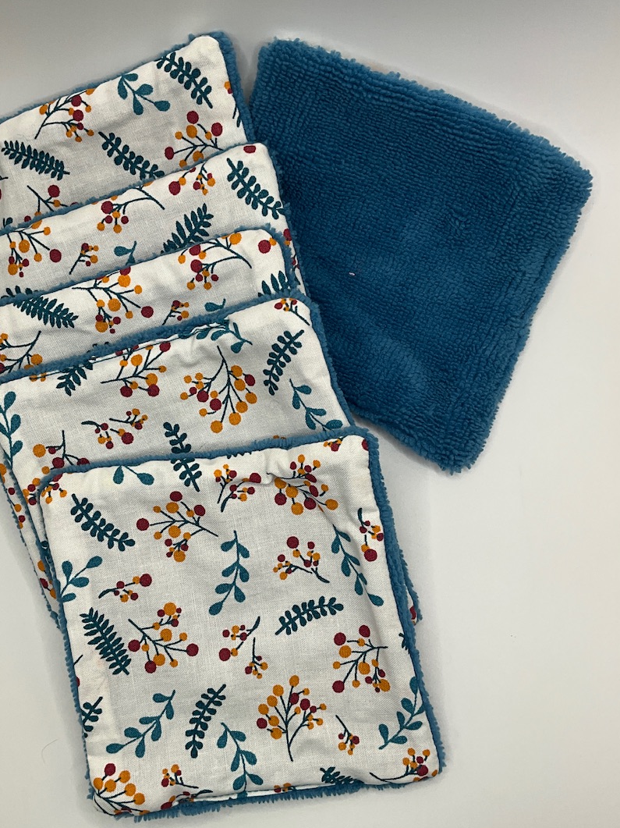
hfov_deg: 40.5
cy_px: 443
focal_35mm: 35
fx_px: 836
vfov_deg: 52.6
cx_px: 256
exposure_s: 1/122
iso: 20
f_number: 1.8
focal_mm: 3
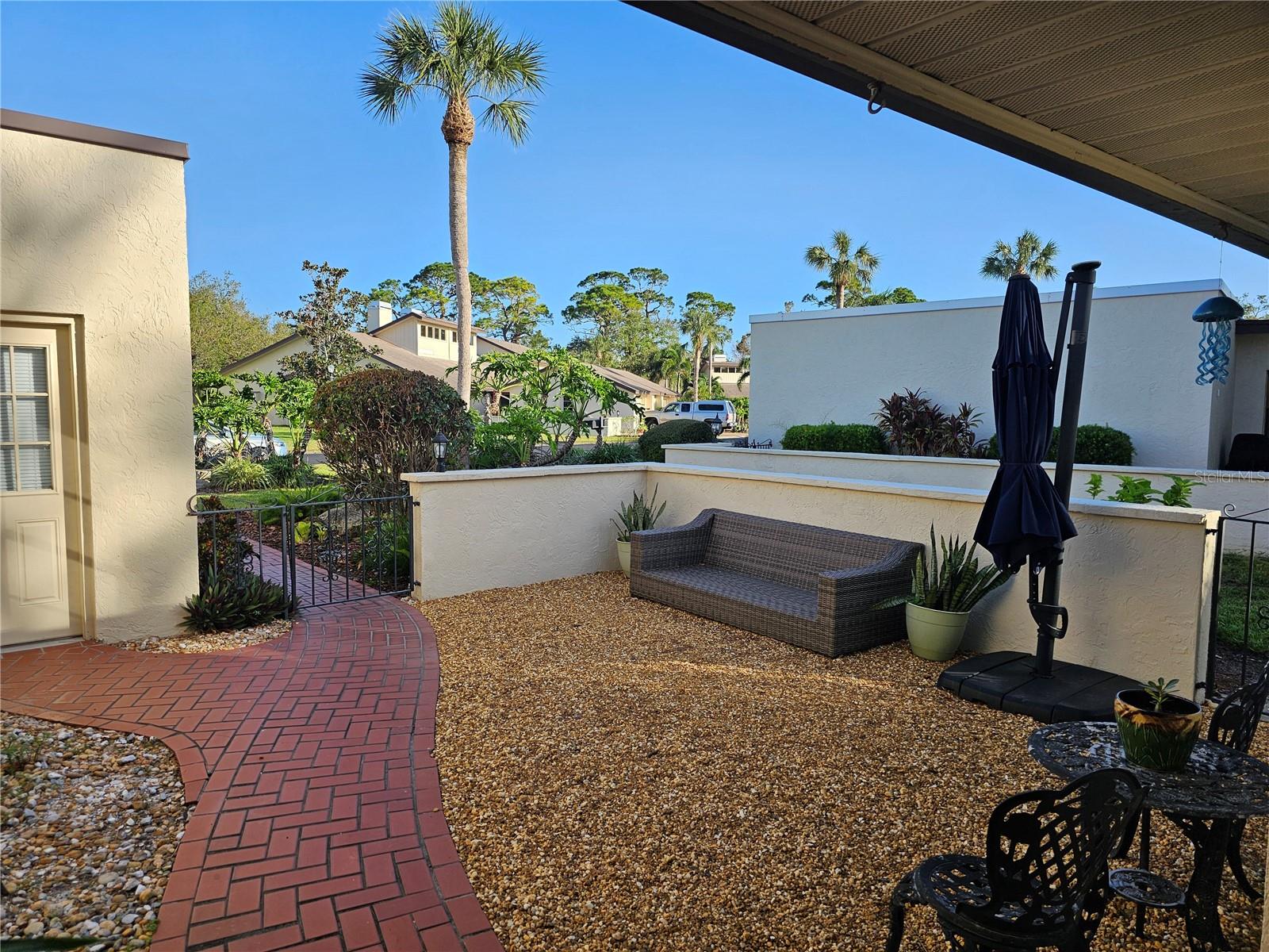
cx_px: 634
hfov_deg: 73.9
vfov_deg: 58.9
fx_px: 843
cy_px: 476
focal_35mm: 23
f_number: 1.7
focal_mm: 6.3
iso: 10
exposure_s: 1/334
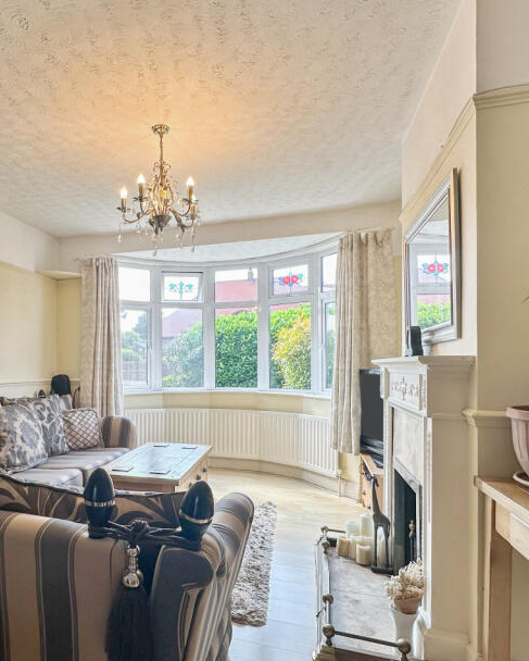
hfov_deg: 58.8
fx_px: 450
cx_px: 155
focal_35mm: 23
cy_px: 366
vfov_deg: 72.3
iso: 40
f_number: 2.2
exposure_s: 1/140
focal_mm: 2.22
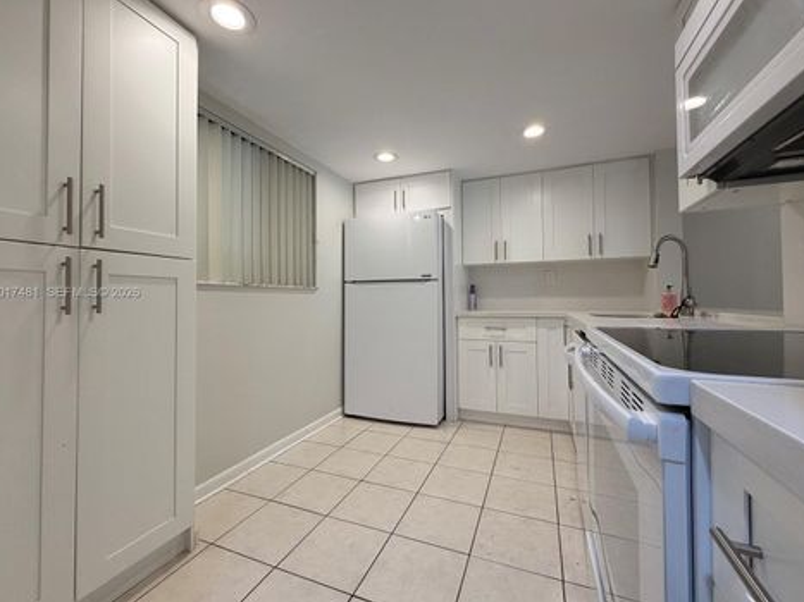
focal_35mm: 15
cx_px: 403
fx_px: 348
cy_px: 293
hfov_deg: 98.2
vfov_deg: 81.7
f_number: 2.2
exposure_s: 1/120
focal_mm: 2.22
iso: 200
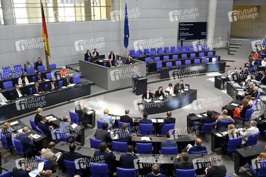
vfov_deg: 39.9
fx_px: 244
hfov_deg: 57.3
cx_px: 133
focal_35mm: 33
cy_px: 88
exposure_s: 1/250
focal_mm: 33
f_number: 5.6
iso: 5000
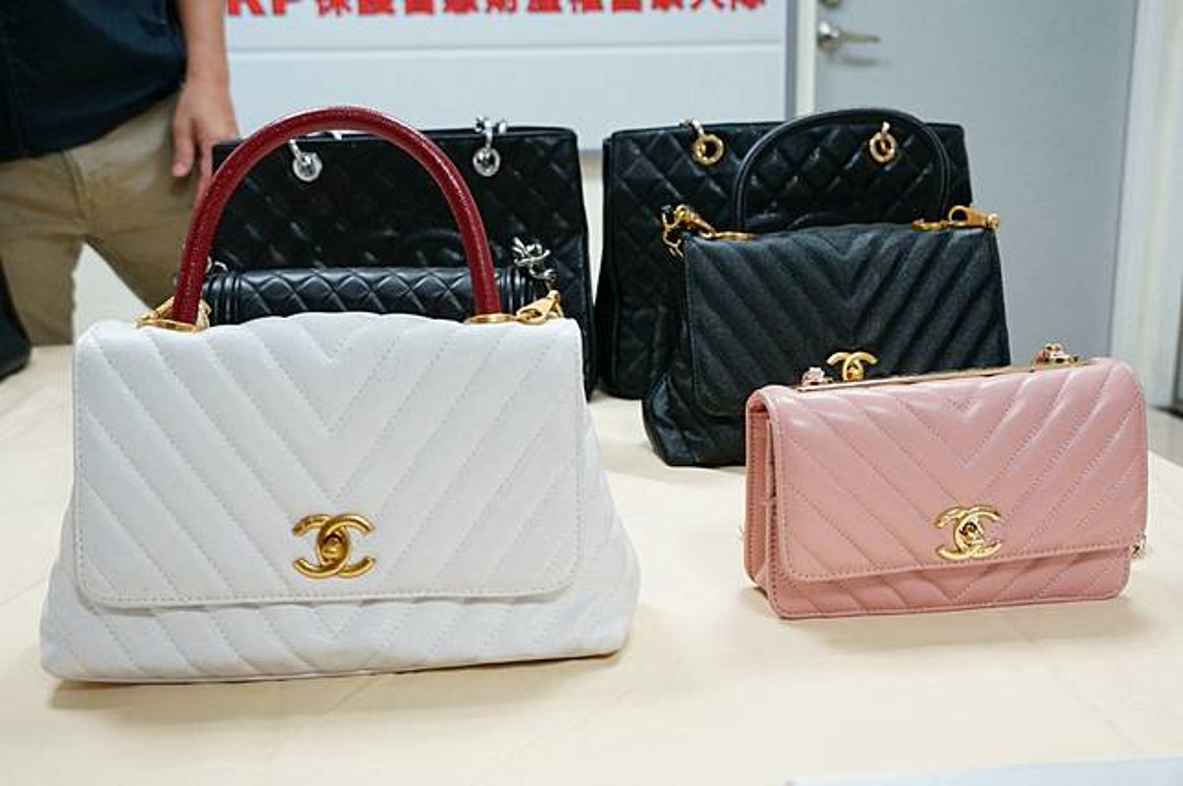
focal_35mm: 38
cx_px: 592
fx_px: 1231
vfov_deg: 35.4
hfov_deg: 51.3
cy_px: 393
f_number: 4.5
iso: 1600
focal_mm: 25
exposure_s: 1/80
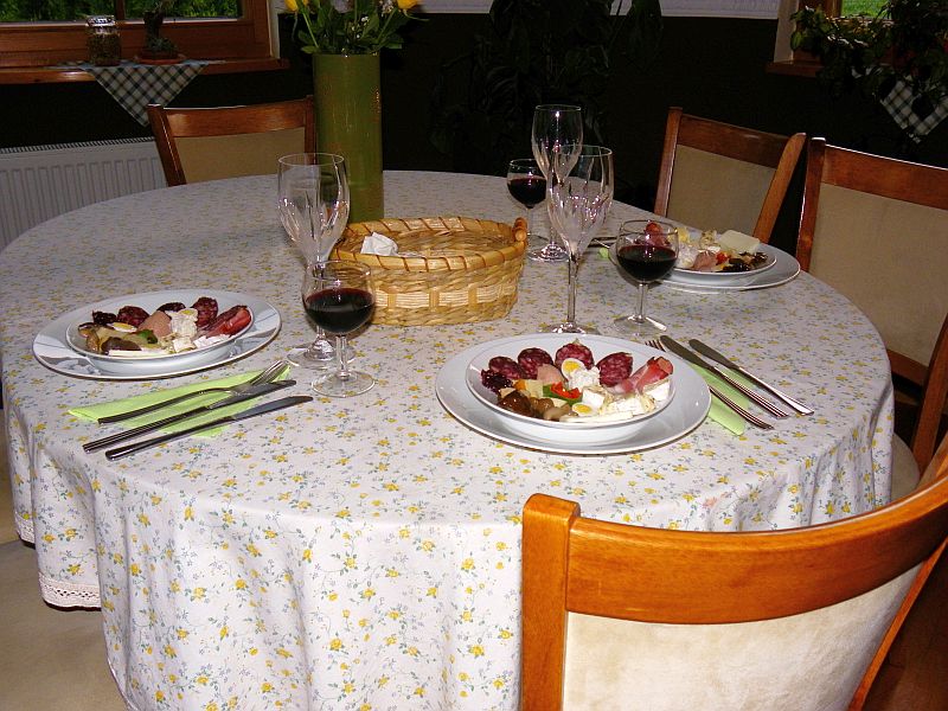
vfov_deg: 41.8
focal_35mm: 34
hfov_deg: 54.0
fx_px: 931
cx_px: 474
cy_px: 356
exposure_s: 1/60
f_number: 3.2
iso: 100
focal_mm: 6
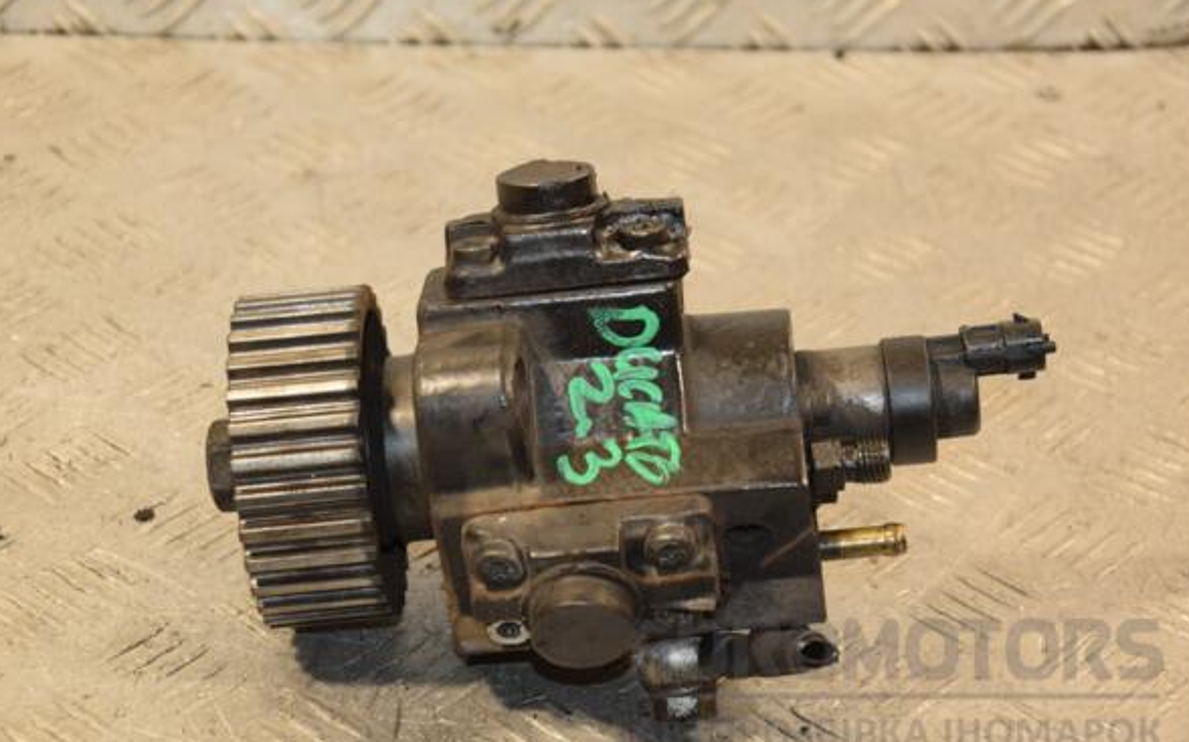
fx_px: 3336
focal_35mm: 103
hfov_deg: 20.2
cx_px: 594
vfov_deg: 12.7
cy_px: 380
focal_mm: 66
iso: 800
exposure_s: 1/125
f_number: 5.3
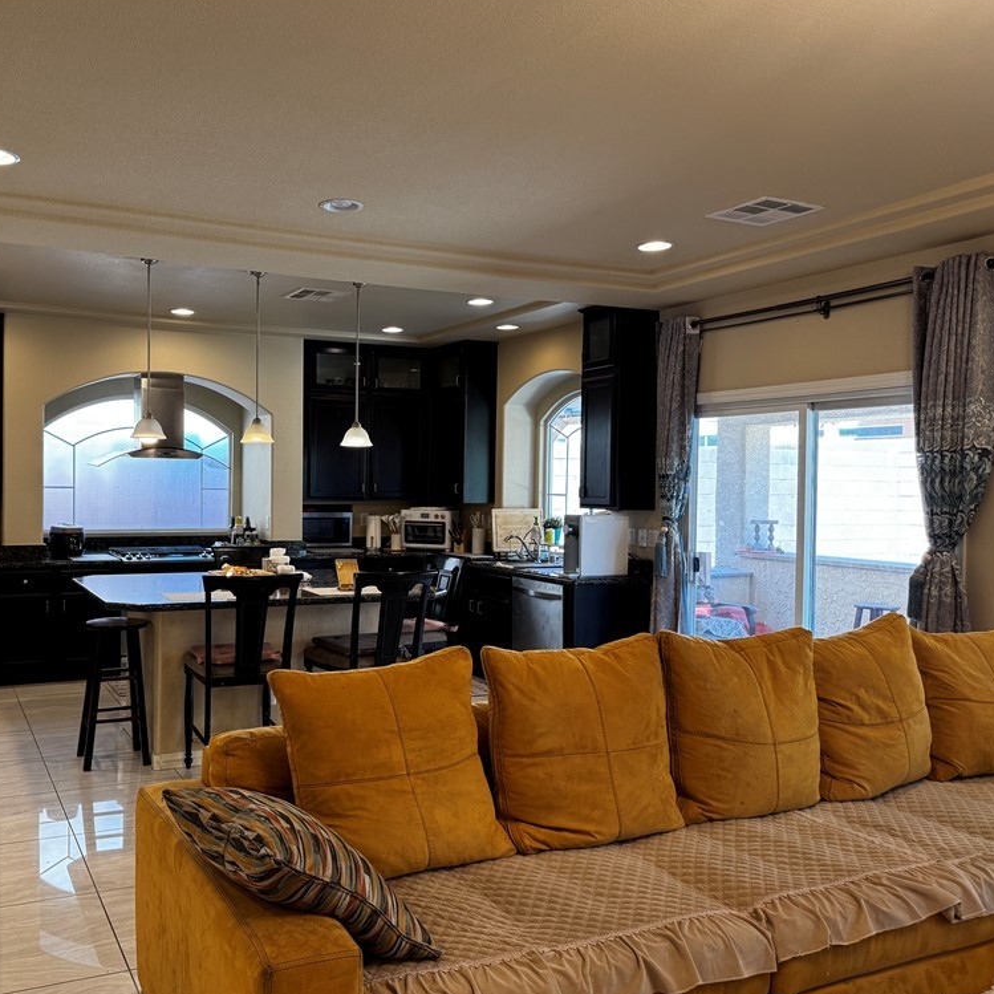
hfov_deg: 54.6
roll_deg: -0.6
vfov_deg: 55.6
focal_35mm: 29
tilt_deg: -1.2
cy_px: 494
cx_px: 342
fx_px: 942
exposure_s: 1/120
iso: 200
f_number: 1.78
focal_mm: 6.76
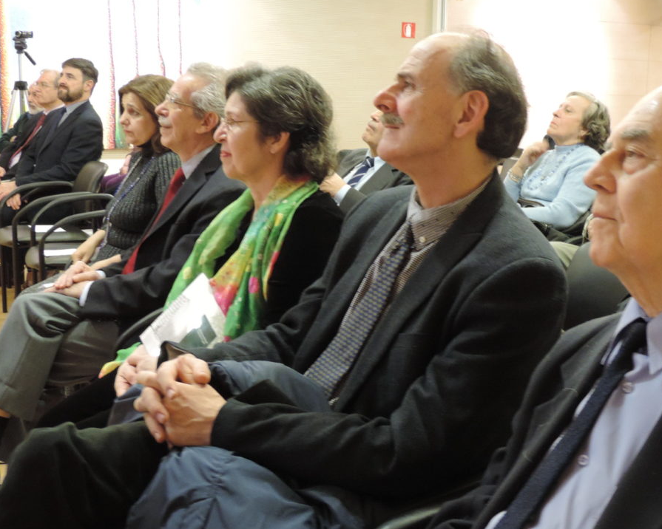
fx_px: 940
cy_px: 250
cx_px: 376
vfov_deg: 31.4
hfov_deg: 38.7
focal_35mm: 48
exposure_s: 1/10
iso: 800
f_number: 3.4
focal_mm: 7.6
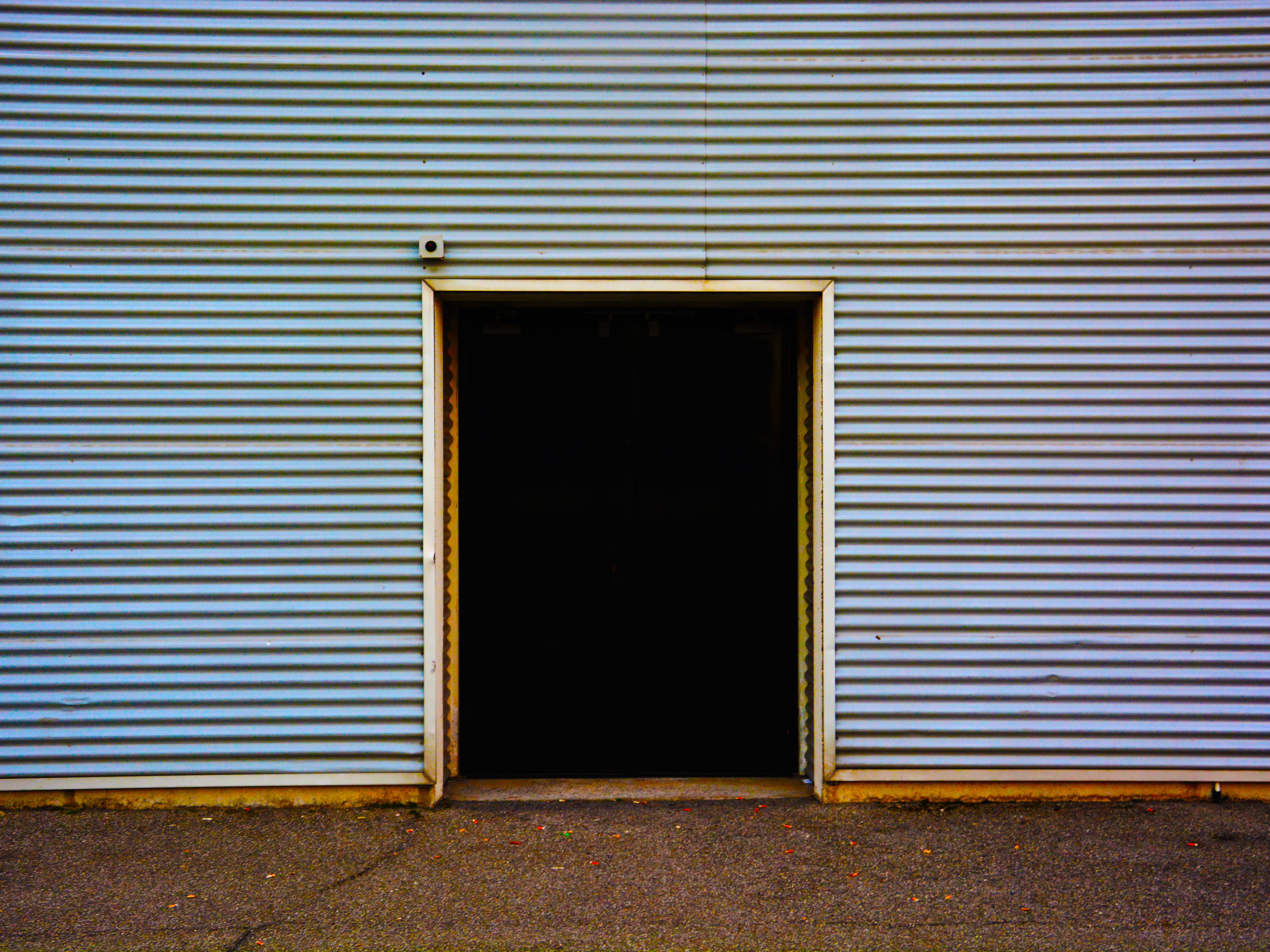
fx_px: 1798
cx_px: 668
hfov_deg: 38.9
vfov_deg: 29.7
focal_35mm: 49
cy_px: 473
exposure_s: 1/13
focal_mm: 30
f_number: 6.3
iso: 800
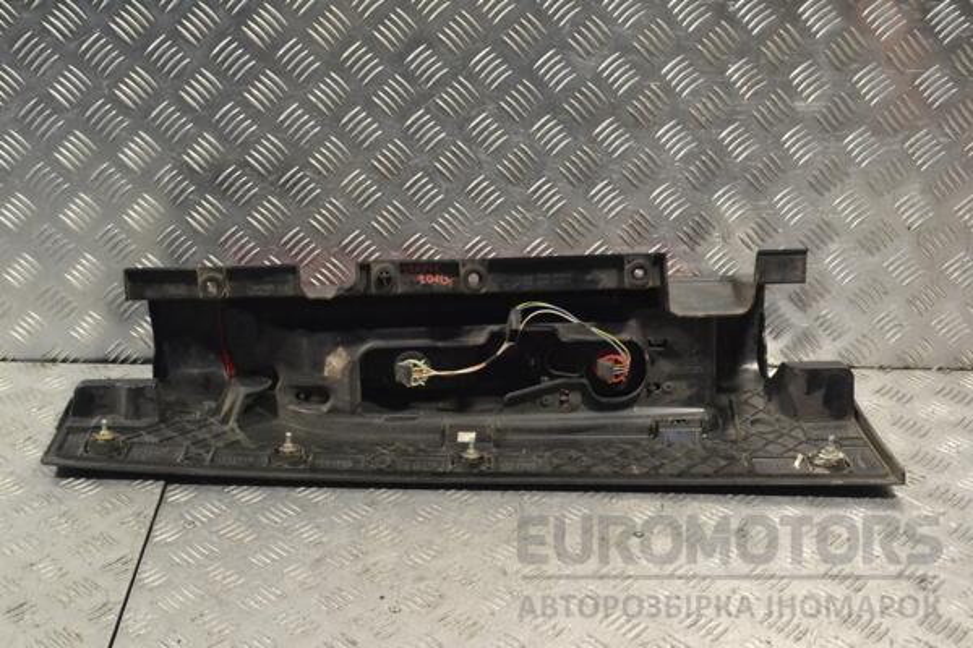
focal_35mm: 51
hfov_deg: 38.9
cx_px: 486
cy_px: 324
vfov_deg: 26.5
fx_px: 1378
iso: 3200
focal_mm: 34
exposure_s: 1/320
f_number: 9
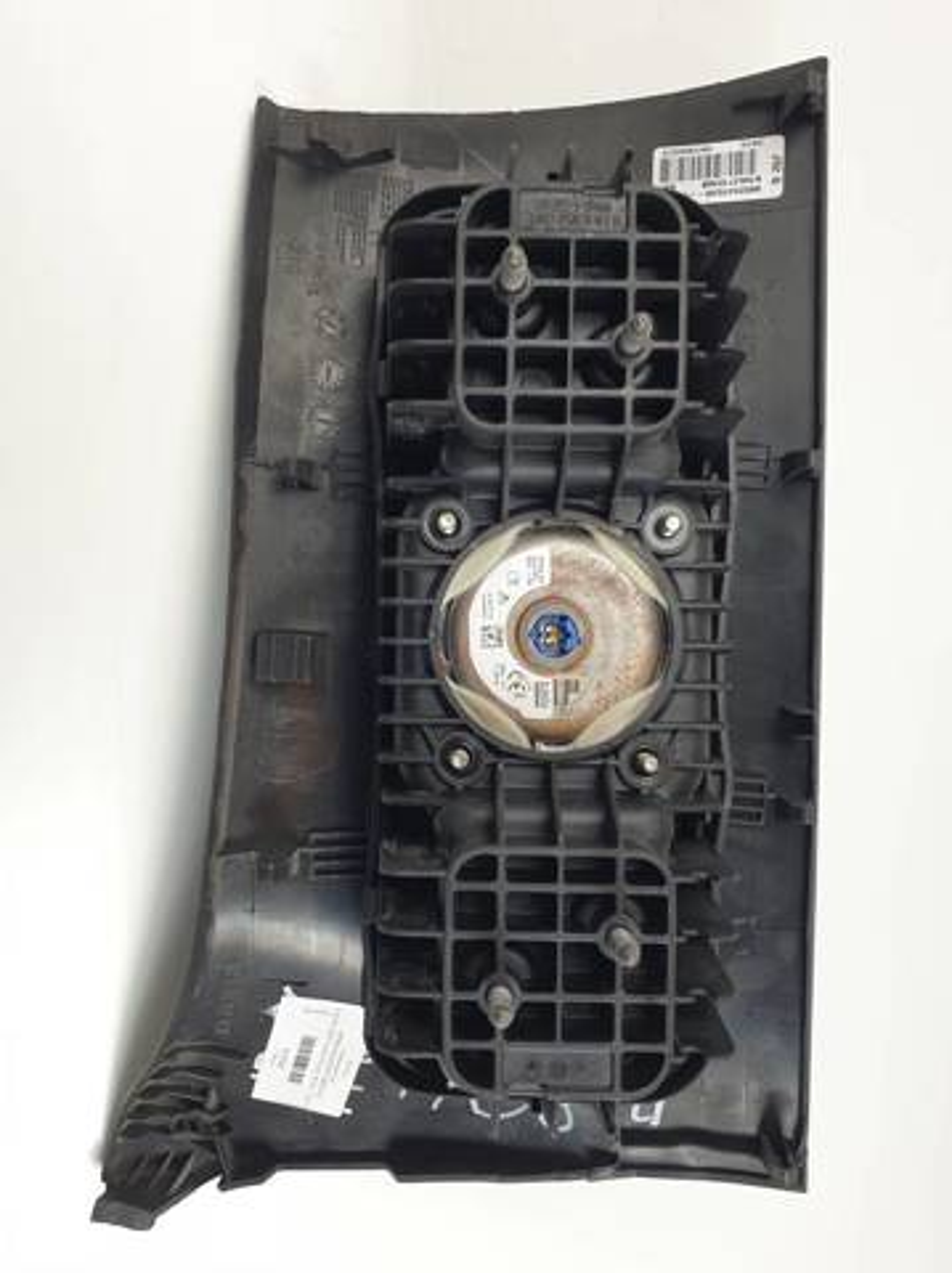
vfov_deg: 67.4
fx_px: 955
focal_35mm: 26
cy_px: 636
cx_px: 476
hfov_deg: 53.0
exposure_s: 1/100
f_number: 2.4
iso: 50
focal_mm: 4.3
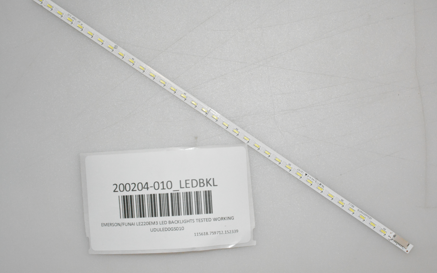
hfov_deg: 43.5
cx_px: 219
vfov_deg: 28.0
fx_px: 548
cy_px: 130
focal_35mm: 46
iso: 6400
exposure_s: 1/200
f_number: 29
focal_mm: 30
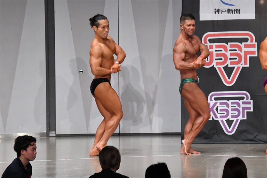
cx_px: 134
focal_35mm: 217
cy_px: 89
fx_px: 1609
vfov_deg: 6.3
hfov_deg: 9.5
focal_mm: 145
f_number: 5.6
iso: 6400
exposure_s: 1/400
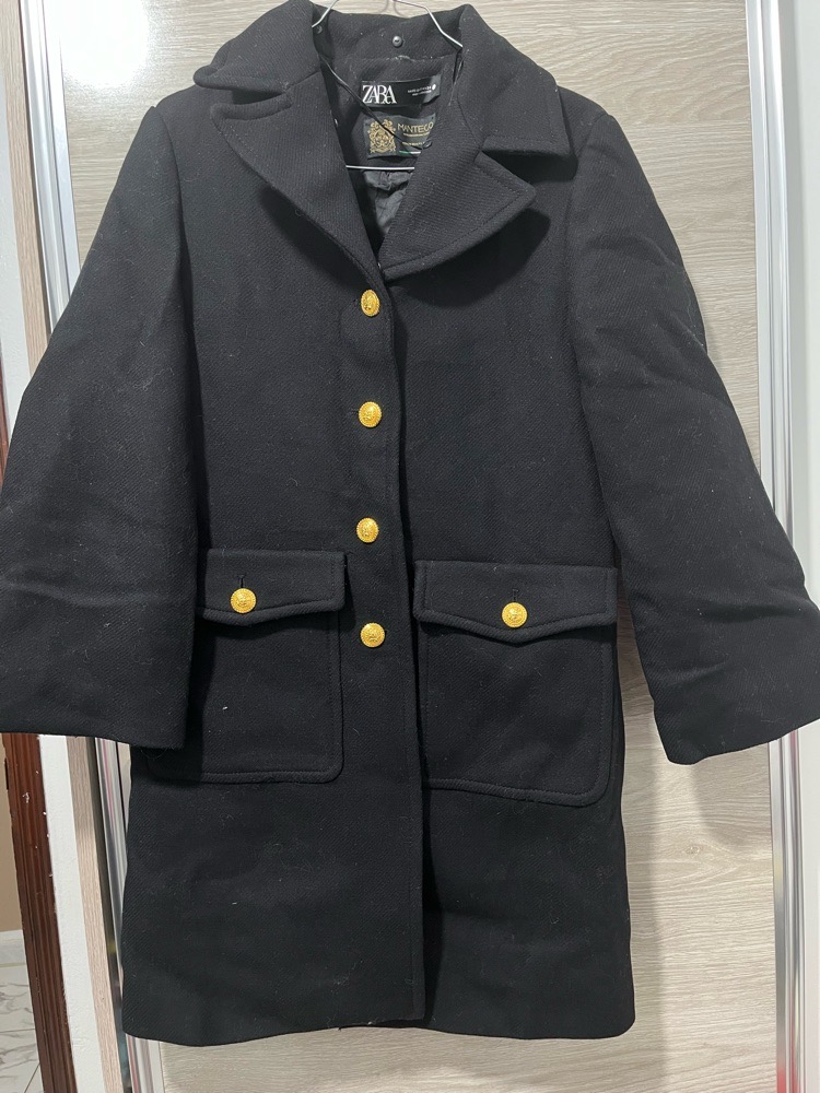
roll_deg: +3.9
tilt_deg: -5.1
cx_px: 410
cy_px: 546
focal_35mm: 26
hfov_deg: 53.1
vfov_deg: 67.3
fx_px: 821
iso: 250
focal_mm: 5.1
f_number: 1.6
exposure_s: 1/50
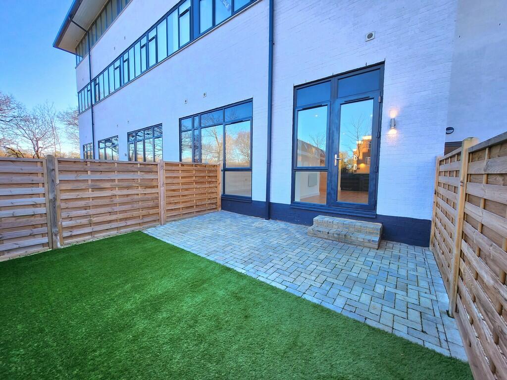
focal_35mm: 13
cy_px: 190
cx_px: 254
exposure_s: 1/100
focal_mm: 1.74
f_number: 2.2
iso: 32
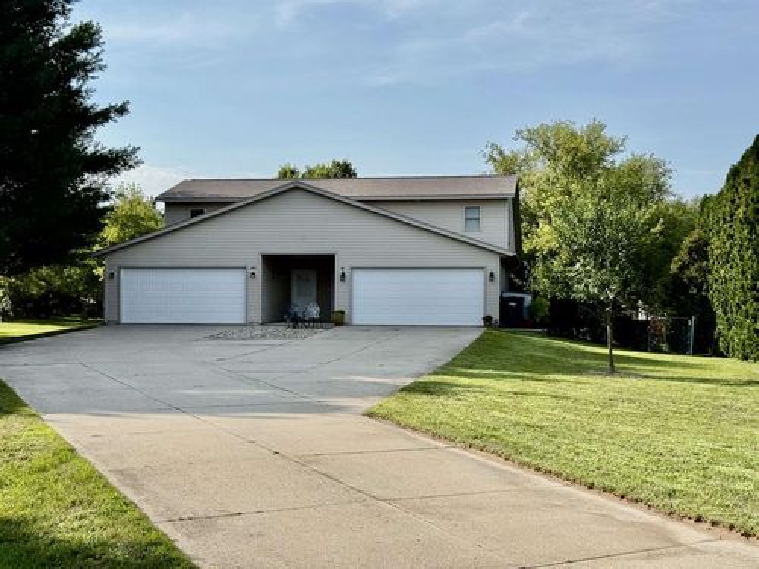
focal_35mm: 48
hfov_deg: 39.7
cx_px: 380
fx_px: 1052
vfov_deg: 30.3
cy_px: 284
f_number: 1.78
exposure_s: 1/5587
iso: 64
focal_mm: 6.76
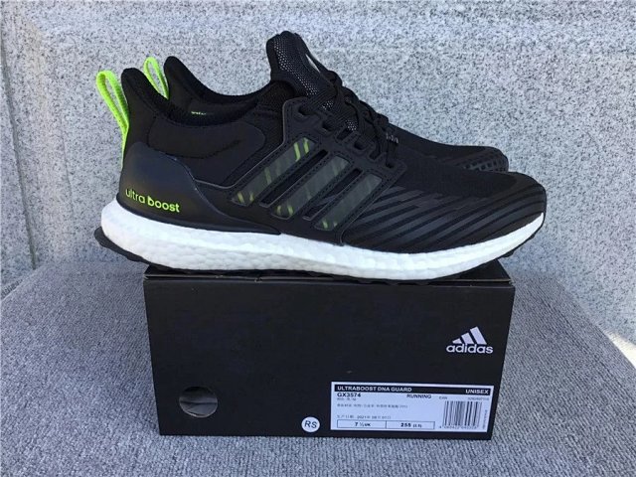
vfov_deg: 45.4
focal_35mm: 31
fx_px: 570
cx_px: 318
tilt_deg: -19.5
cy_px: 238
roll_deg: -0.9
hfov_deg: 58.4
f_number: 2.4
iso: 25
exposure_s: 1/301
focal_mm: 3.3
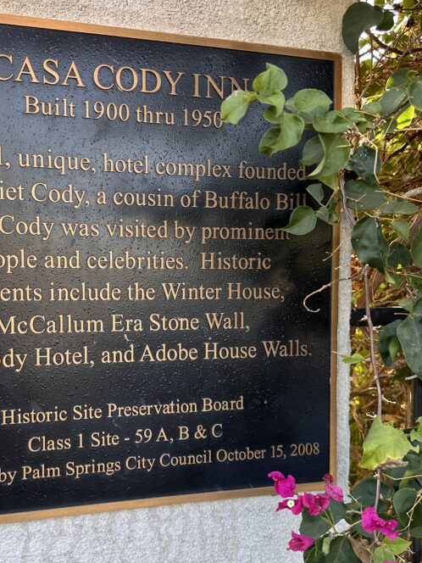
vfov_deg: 50.0
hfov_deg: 38.3
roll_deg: +0.2
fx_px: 601
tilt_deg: -2.9
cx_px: 149
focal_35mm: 37
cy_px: 321
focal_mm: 6.86
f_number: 1.78
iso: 64
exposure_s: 1/229
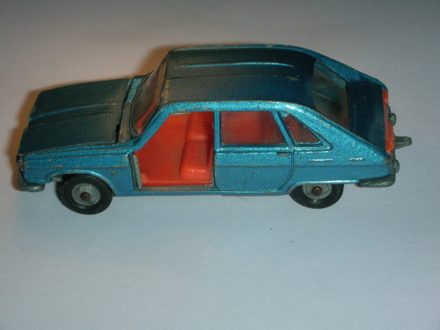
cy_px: 165
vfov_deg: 14.1
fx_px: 1335
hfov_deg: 18.7
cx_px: 220
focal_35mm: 105
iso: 50
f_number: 15.1
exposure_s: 1/120
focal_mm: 17.4
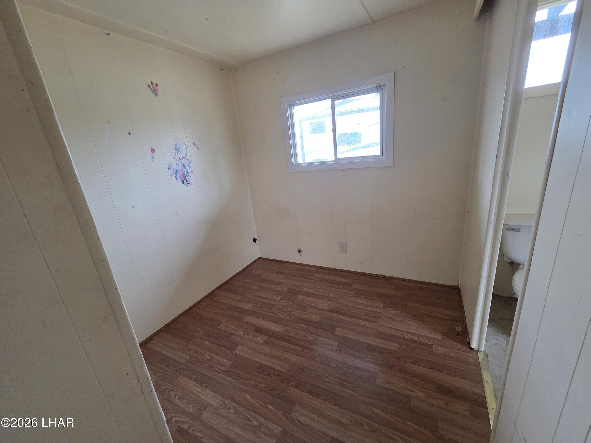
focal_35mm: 13
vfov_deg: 89.9
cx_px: 296
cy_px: 222
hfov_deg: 106.2
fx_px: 222
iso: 500
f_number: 2.2
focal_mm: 2.2
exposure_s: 1/60
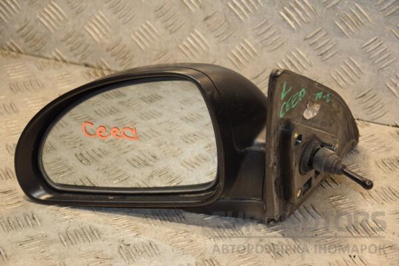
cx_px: 200
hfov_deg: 19.5
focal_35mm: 105
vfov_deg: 13.0
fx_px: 1164
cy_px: 133
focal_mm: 70
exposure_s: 1/125
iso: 800
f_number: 5.3
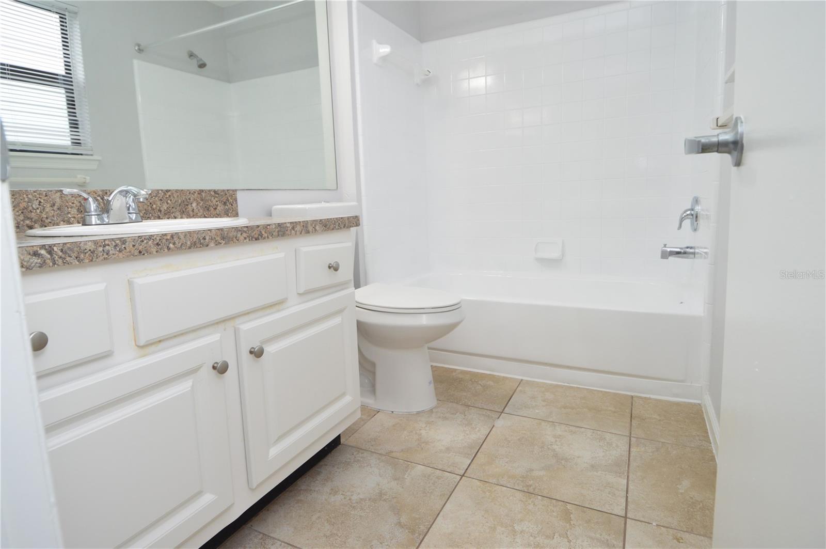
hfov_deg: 90.1
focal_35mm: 18
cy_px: 274
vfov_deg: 67.3
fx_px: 413
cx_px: 413
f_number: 4
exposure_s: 1/60
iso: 400
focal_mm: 12
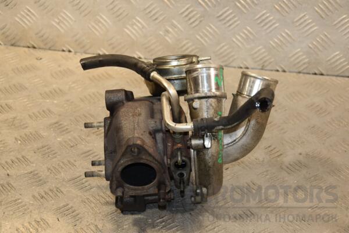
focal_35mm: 75
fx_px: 727
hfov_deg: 27.0
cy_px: 116
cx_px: 174
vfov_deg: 18.2
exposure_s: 1/160
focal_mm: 50
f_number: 5
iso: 800
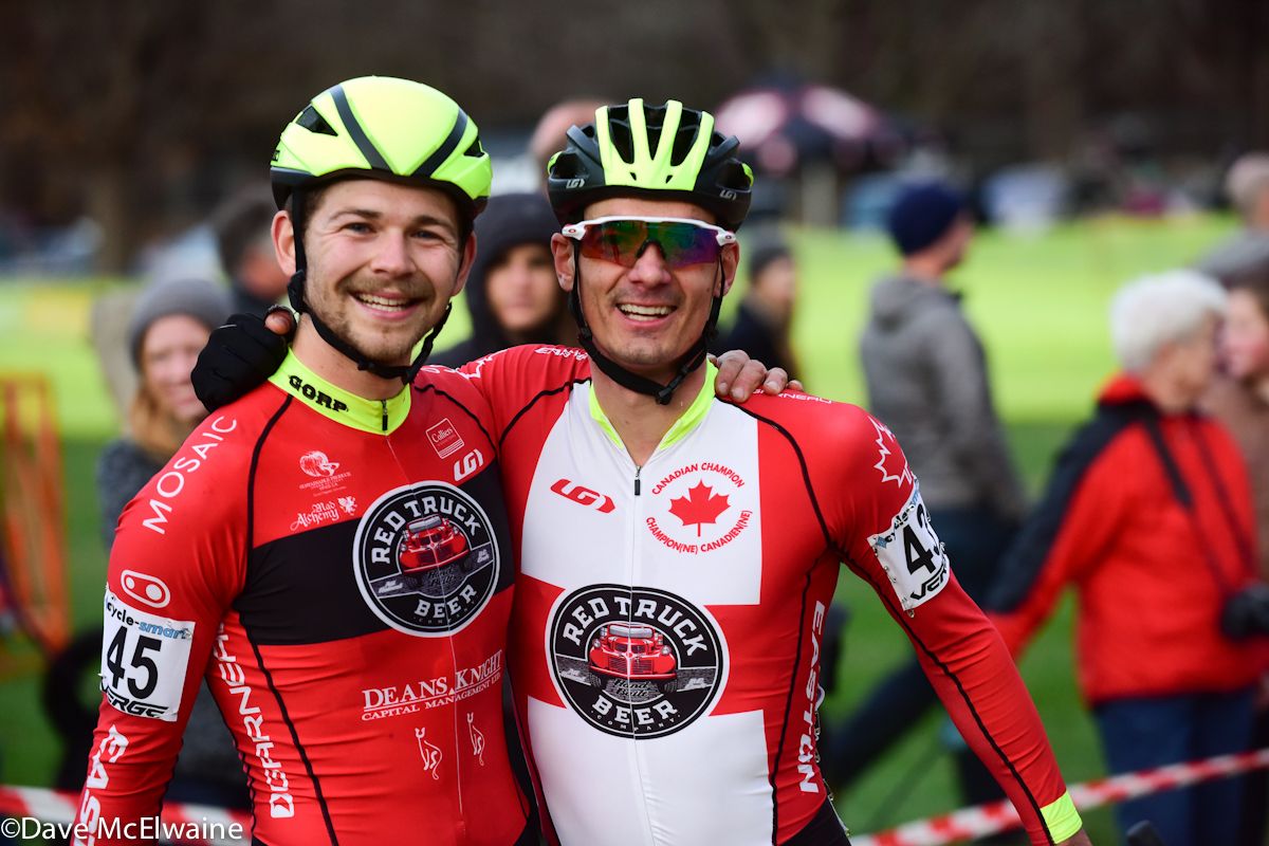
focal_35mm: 150
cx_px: 634
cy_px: 423
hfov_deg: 13.7
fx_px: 5287
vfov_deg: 9.1
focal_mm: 150
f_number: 2.8
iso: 1400
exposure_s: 1/1000
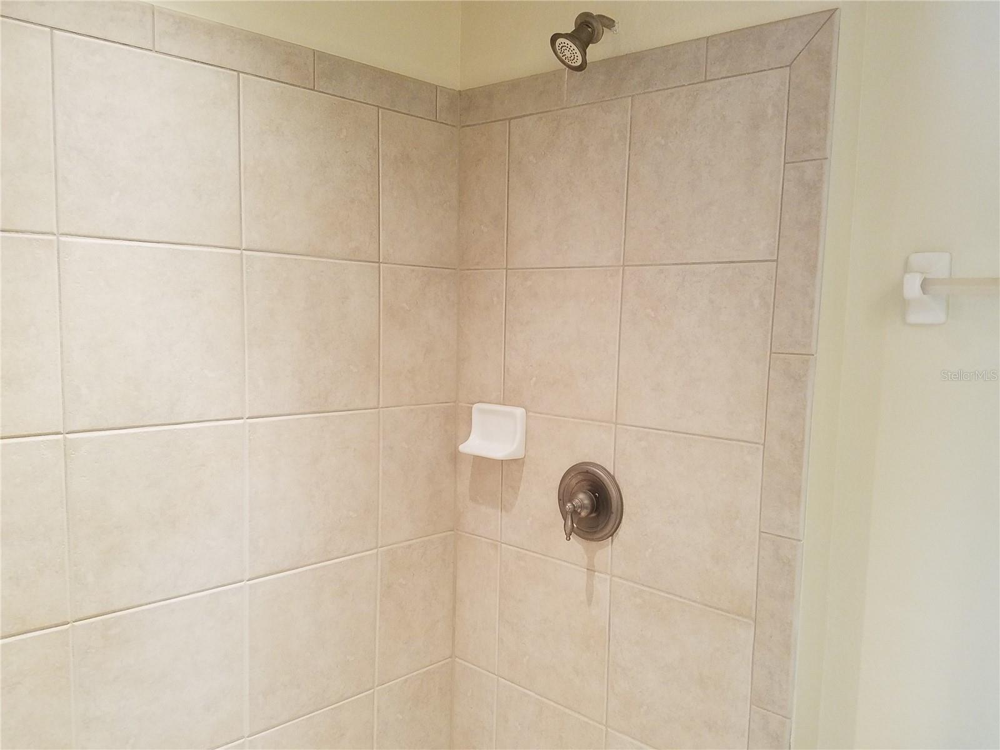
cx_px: 500
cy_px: 375
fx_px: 751
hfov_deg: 67.3
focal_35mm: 26
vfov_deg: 53.1
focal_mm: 4.2
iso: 160
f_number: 1.7
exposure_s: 1/24
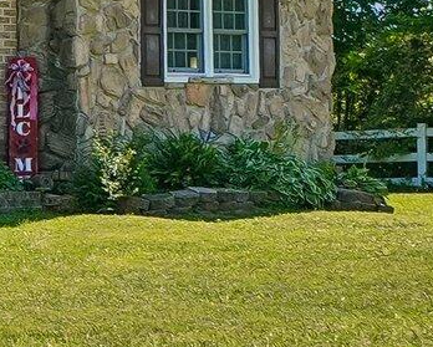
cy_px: -19
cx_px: -686
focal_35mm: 149
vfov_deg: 10.3
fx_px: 1911
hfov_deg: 10.6
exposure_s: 1/200
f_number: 8
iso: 400
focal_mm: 18
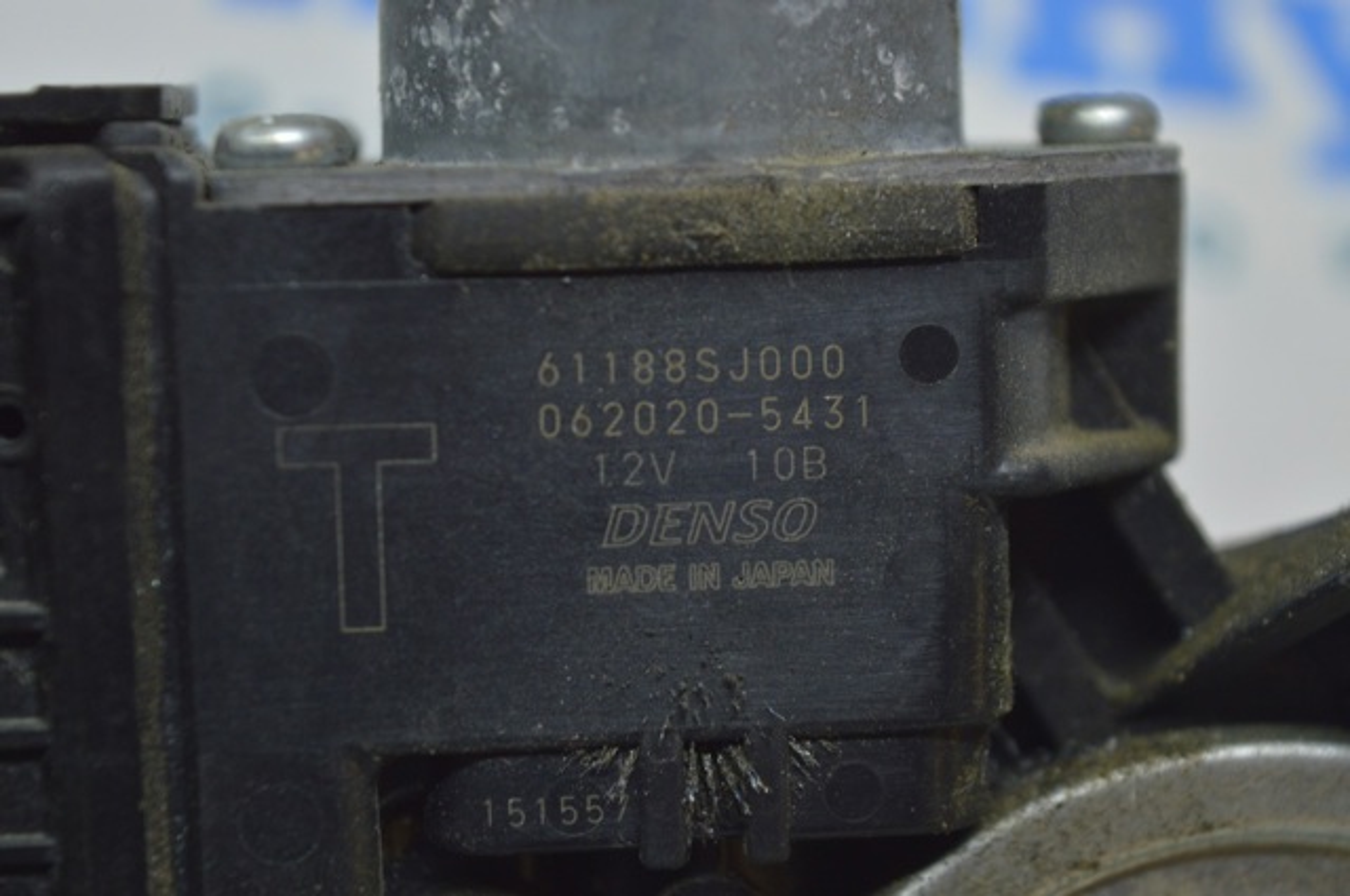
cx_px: 675
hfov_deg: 24.6
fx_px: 3090
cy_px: 448
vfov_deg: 16.5
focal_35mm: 82
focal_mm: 55
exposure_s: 1/40
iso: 400
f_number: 5.6
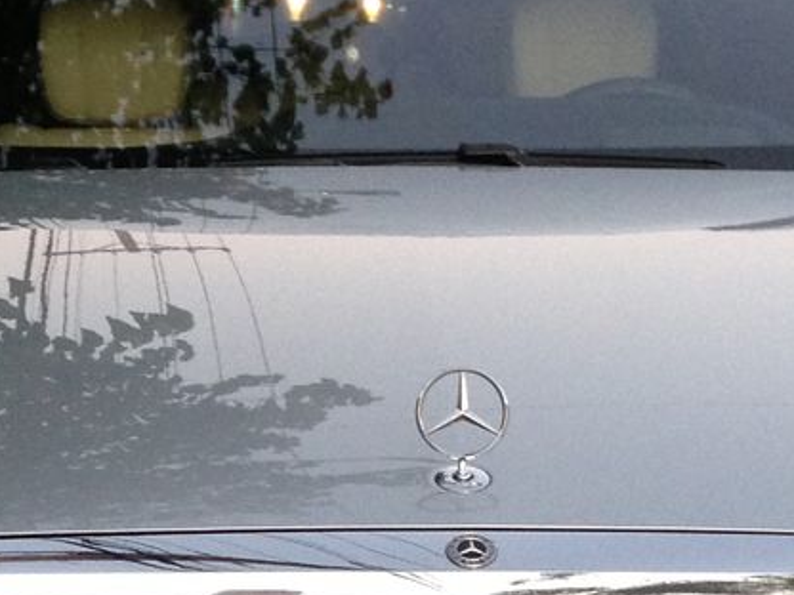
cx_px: 233
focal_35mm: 127
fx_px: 2913
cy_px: 667
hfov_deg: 15.5
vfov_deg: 11.5
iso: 160
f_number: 2.4
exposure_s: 1/20
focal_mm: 4.13
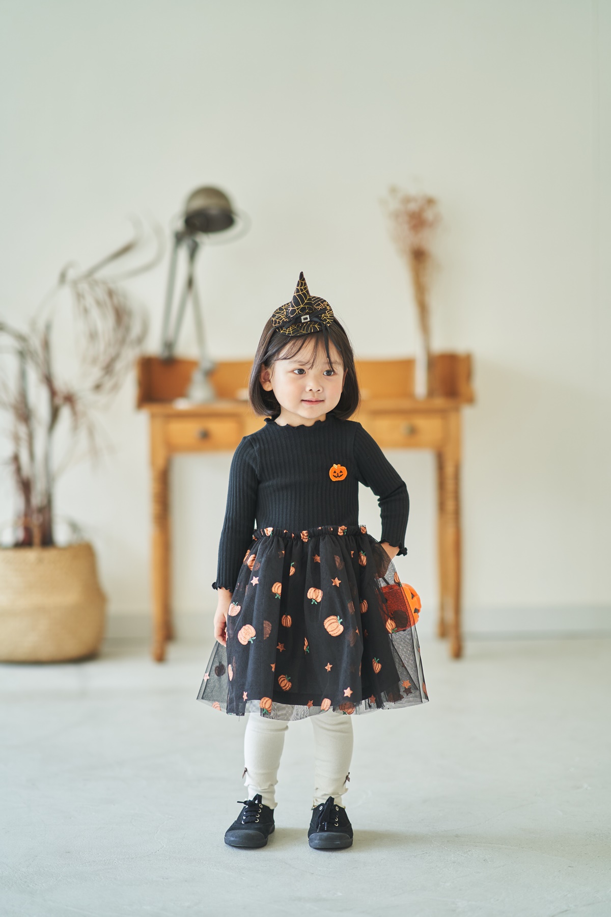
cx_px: 306
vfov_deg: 23.9
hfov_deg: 16.1
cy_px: 458
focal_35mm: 85
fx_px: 2164
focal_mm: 85
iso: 200
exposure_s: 1/250
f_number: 1.4
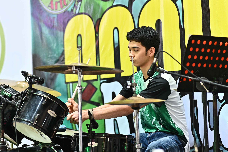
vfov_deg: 10.8
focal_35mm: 127
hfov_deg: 16.1
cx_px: 114
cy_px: 76
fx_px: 805
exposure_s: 1/400
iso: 1250
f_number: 1.8
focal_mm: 85
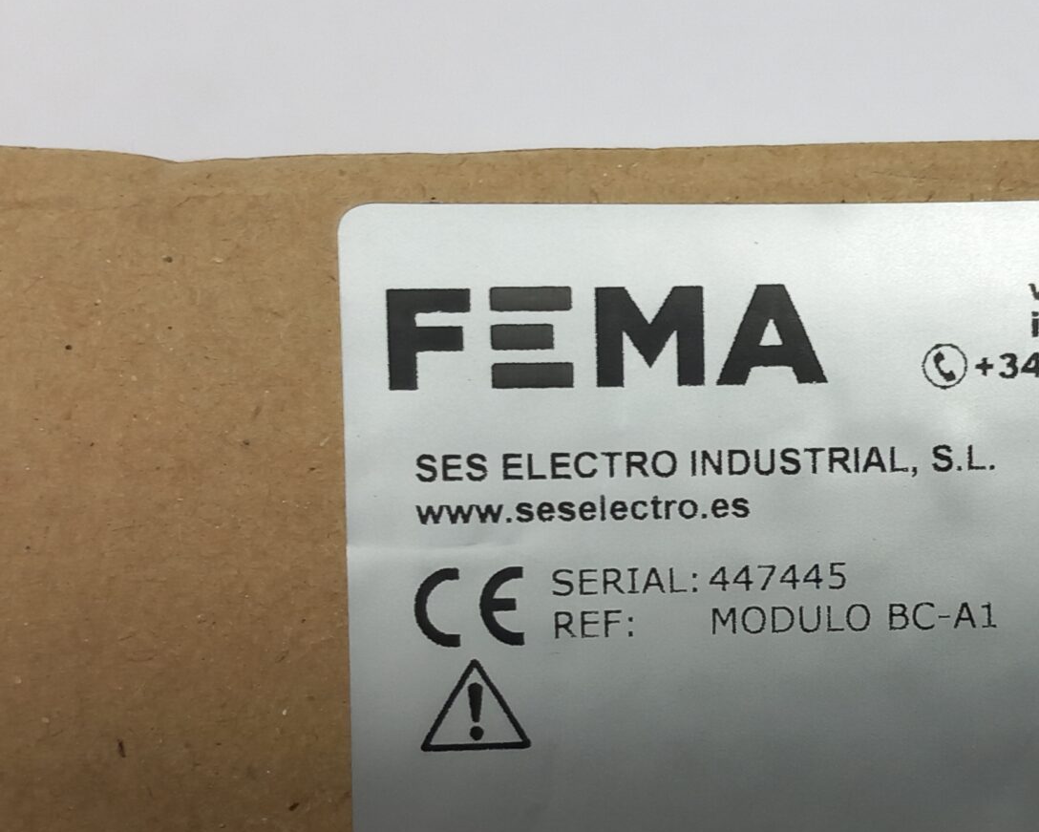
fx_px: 1907
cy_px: 500
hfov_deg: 29.9
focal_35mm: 62
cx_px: 810
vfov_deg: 24.6
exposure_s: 1/50
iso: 80
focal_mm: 4
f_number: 1.8
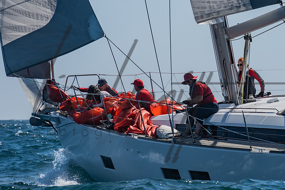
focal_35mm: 496
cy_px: 61
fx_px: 3926
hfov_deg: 4.2
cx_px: 224
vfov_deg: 2.8
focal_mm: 200
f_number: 6.3
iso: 160
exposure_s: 1/2000
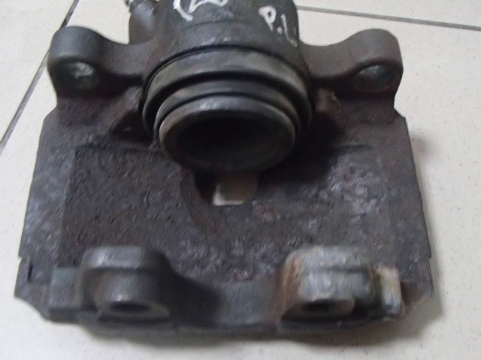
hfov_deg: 50.2
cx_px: 240
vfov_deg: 38.6
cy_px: 180
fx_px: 514
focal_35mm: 37
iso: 1600
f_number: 4.7
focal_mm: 6.64
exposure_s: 1/13
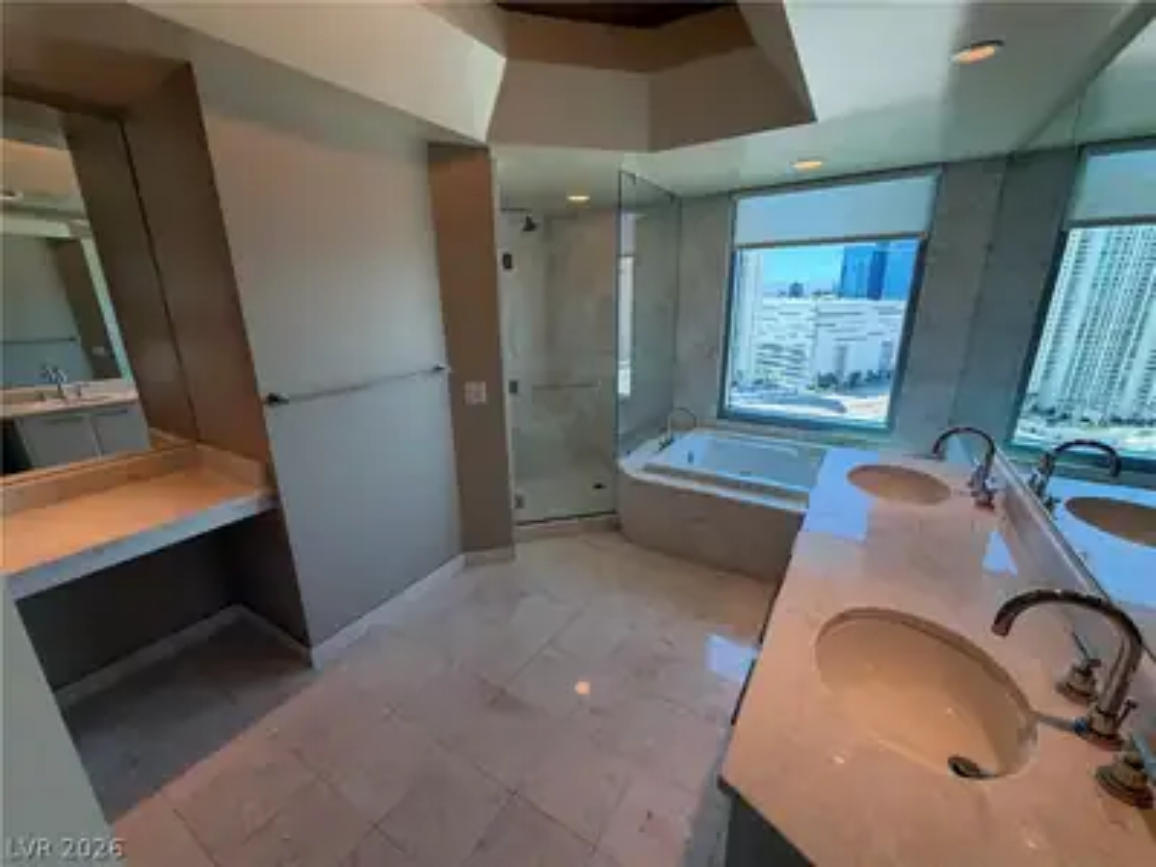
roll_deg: +1.4
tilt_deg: -15.9
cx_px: 578
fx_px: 468
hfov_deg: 102.1
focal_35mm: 14
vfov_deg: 85.7
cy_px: 434
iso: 64
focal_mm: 2.22
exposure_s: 1/120
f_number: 2.2
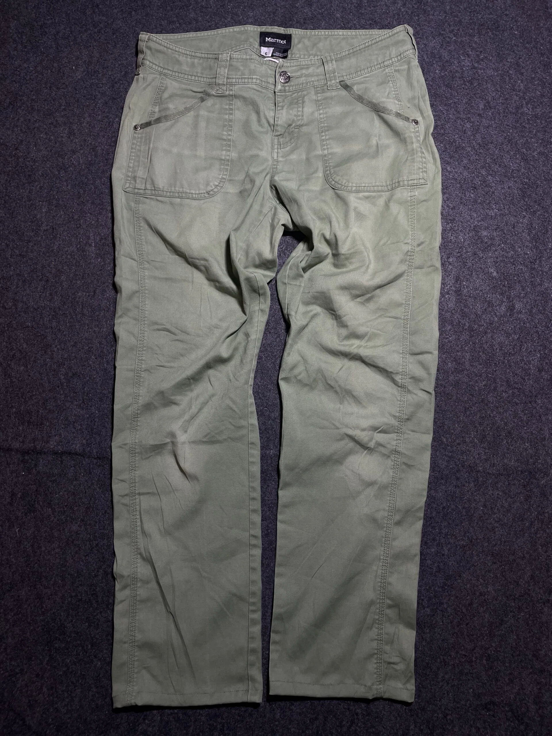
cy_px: 368
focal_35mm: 26
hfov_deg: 53.1
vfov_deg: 67.3
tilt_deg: -55.7
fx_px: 553
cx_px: 276
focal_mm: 4.2
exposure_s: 1/100
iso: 64
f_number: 1.6
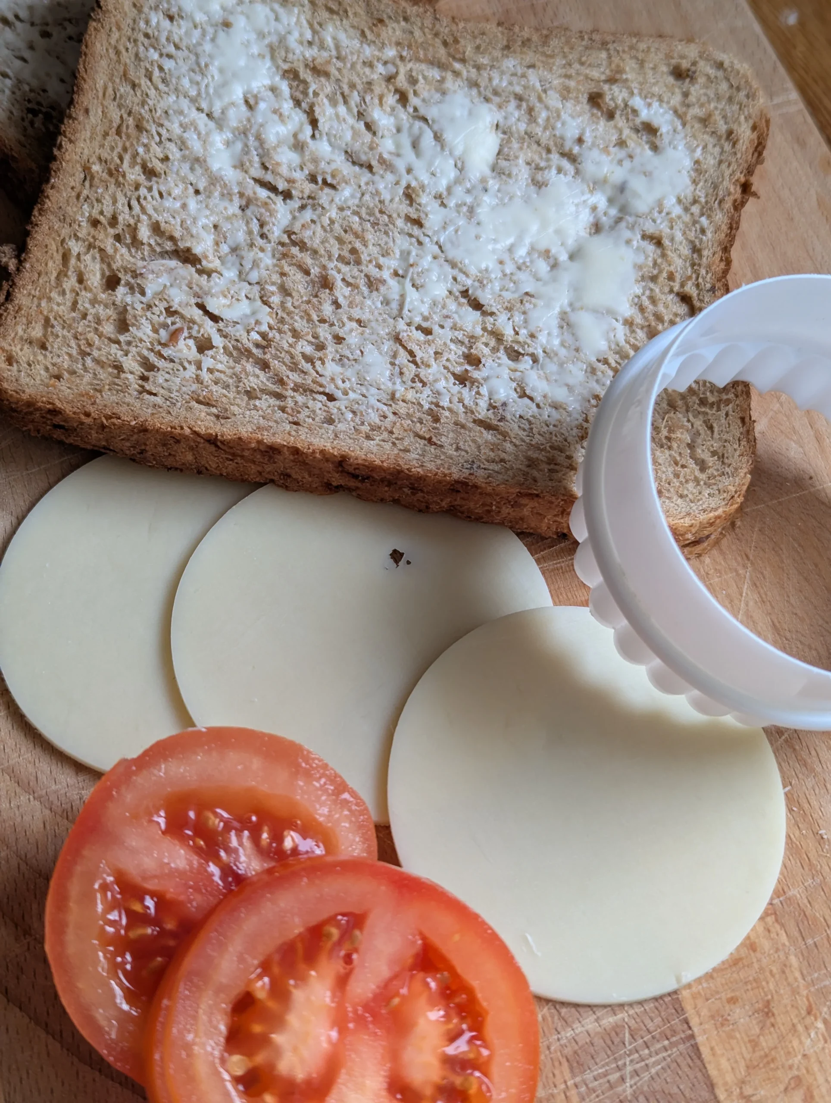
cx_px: 416
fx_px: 1532
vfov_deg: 39.6
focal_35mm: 48
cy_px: 552
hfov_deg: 30.3
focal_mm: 6.8
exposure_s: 1/24
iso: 80
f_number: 1.9
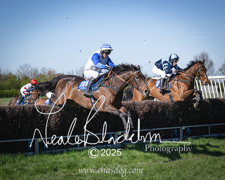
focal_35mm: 94
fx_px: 628
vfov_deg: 16.3
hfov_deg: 20.3
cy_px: 93
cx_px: 114
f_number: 4
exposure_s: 1/1600
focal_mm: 70
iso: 200
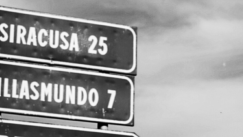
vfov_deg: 6.9
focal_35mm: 177
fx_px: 1141
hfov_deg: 12.2
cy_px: 106
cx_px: 120
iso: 200
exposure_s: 1/500
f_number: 11
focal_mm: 62
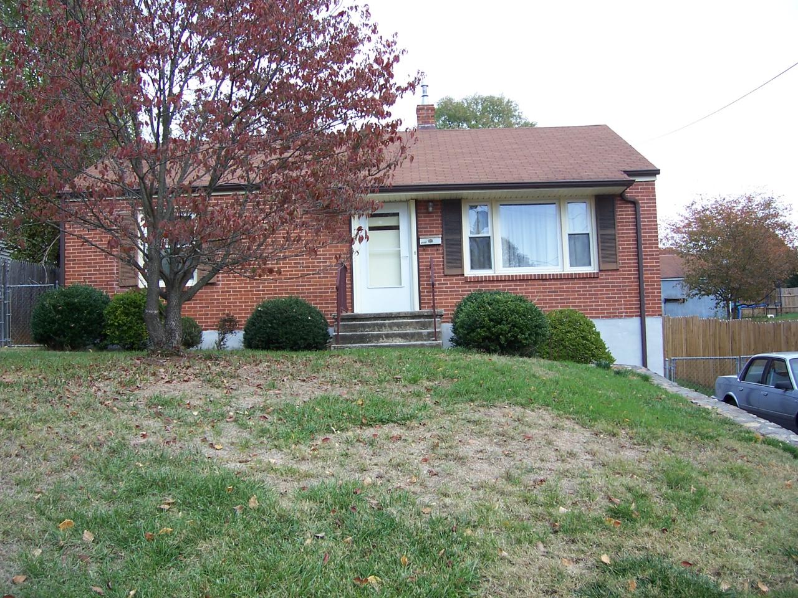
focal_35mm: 36
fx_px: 830
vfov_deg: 39.7
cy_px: 299
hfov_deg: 51.4
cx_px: 399
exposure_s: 1/250
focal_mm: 6
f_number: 3
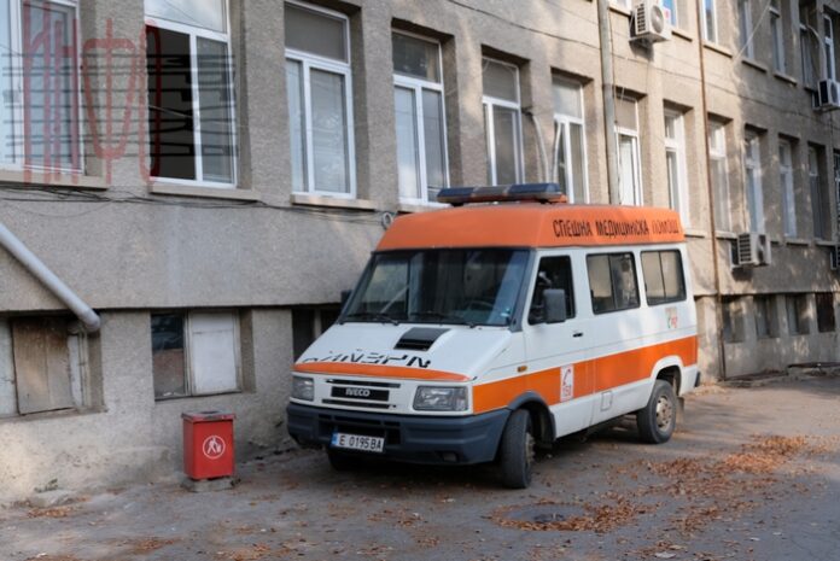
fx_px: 1097
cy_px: 280
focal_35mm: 47
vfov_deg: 28.7
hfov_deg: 41.9
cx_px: 420
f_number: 5
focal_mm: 31
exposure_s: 1/400
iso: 400
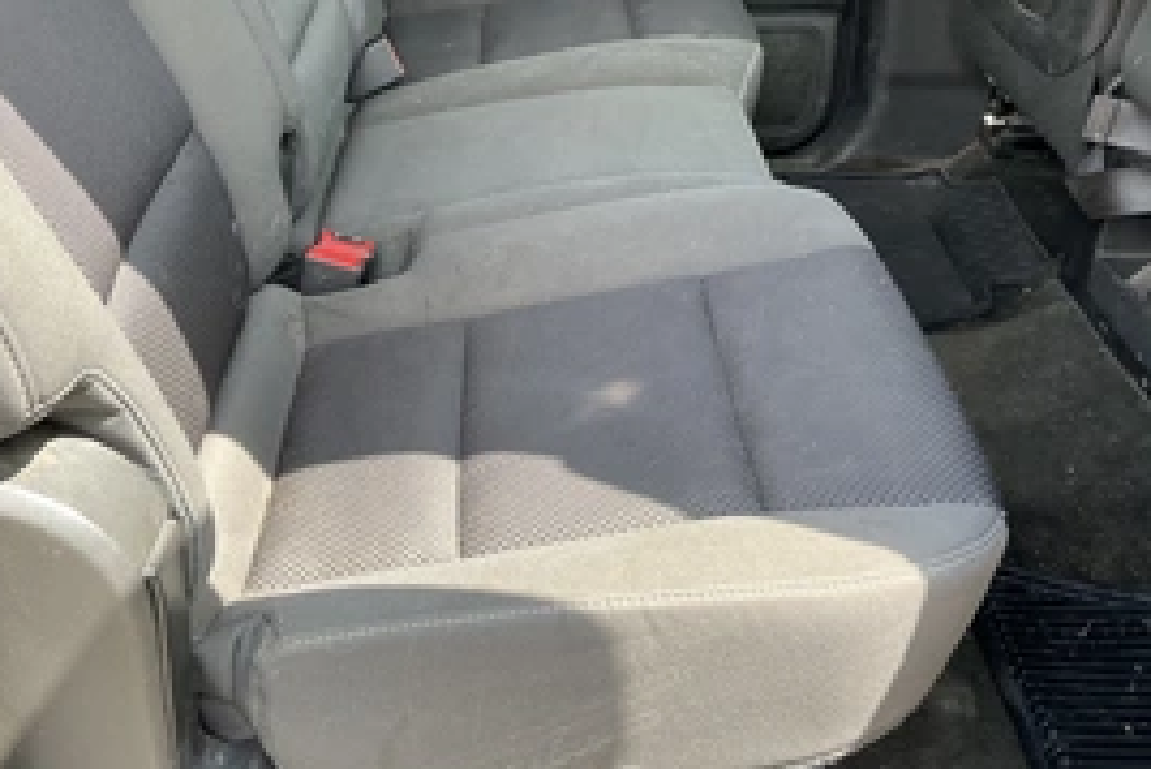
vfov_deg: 29.9
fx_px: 1439
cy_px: 352
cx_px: 571
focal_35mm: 45
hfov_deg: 43.6
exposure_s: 1/122
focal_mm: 3
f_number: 1.8
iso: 32
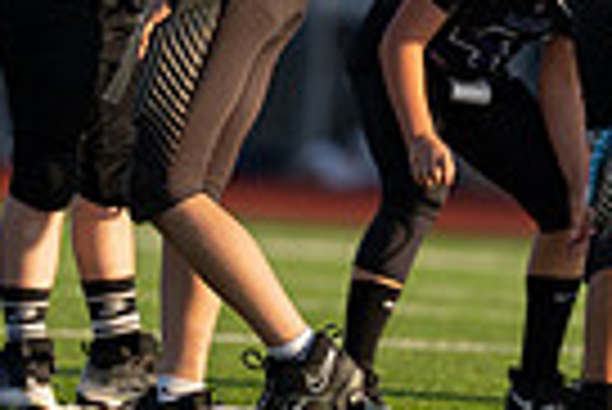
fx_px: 14482
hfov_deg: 2.4
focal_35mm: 851
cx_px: 238
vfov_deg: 1.6
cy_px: -7
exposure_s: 1/1250
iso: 160
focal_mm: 200
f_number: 2.8
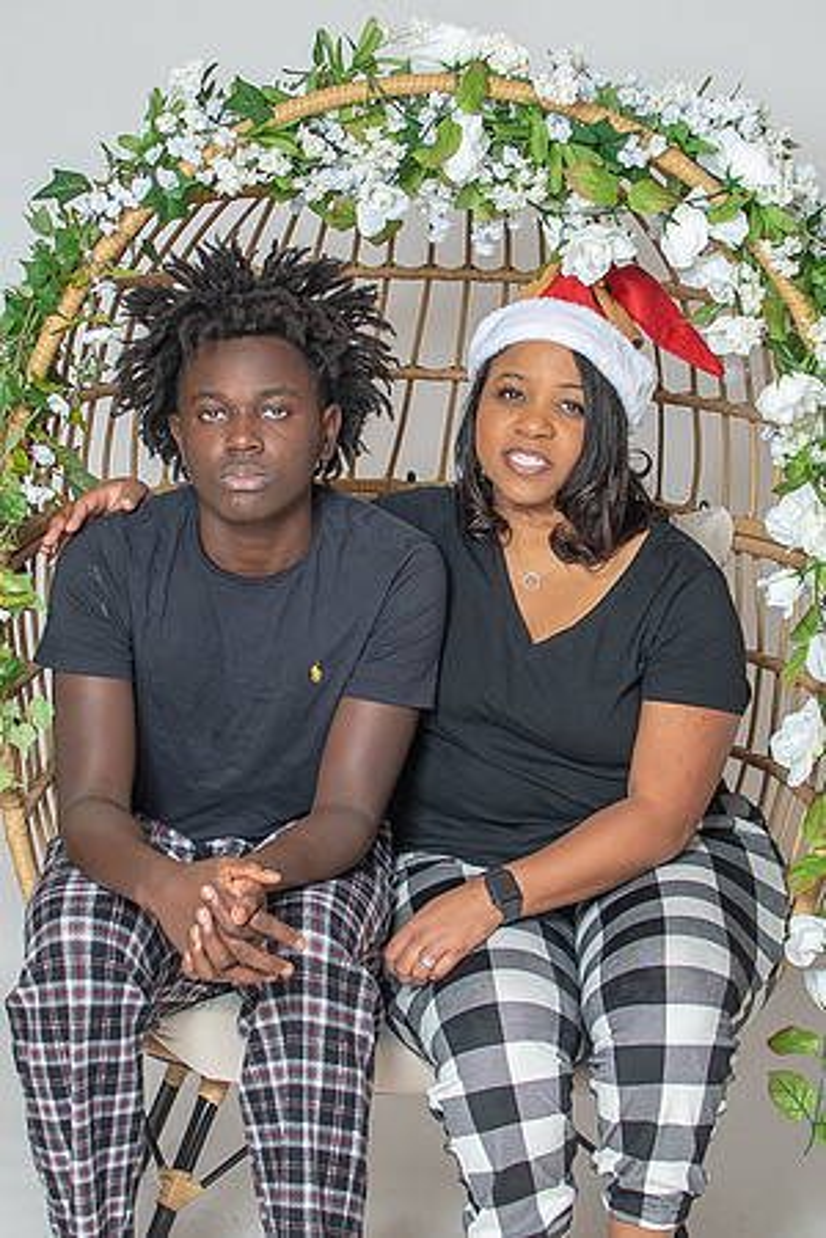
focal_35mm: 85
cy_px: 565
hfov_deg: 16.1
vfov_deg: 24.0
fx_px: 2917
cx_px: 455
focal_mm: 35
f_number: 3.2
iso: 100
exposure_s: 1/250
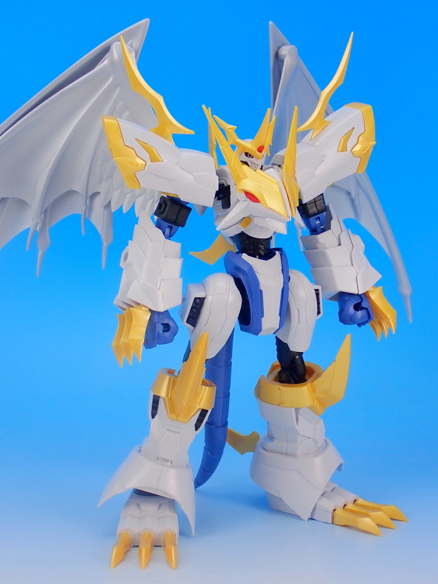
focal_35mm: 62
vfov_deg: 31.2
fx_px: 1046
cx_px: 219
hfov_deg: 23.7
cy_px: 292
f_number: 14
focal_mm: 11.09
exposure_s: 1/2
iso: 100
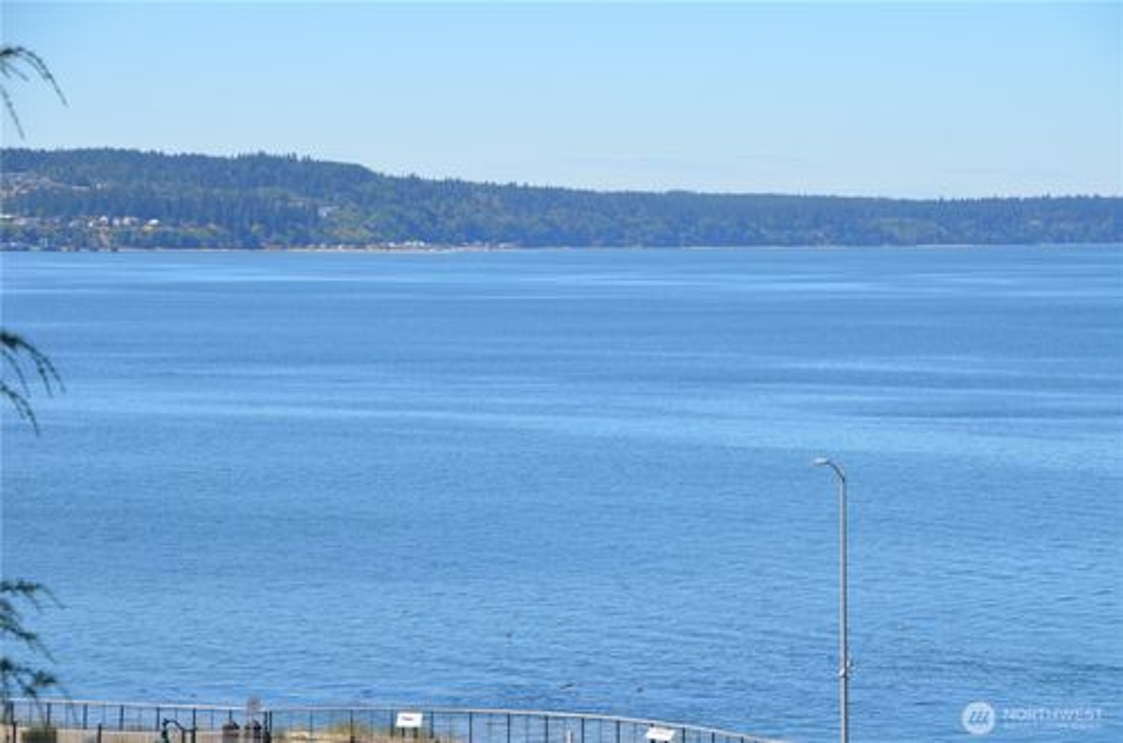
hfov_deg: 16.1
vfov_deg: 10.7
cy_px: 372
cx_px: 562
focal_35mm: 128
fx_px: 3968
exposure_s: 1/250
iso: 110
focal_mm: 85
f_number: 8
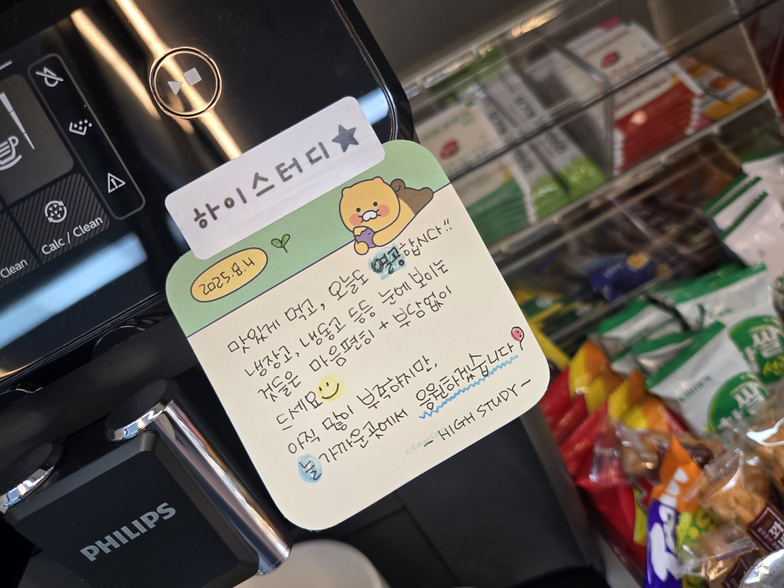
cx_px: 394
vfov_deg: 56.8
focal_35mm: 24
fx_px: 544
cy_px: 293
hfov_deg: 71.6
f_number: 1.8
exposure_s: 1/120
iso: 100
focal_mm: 5.4
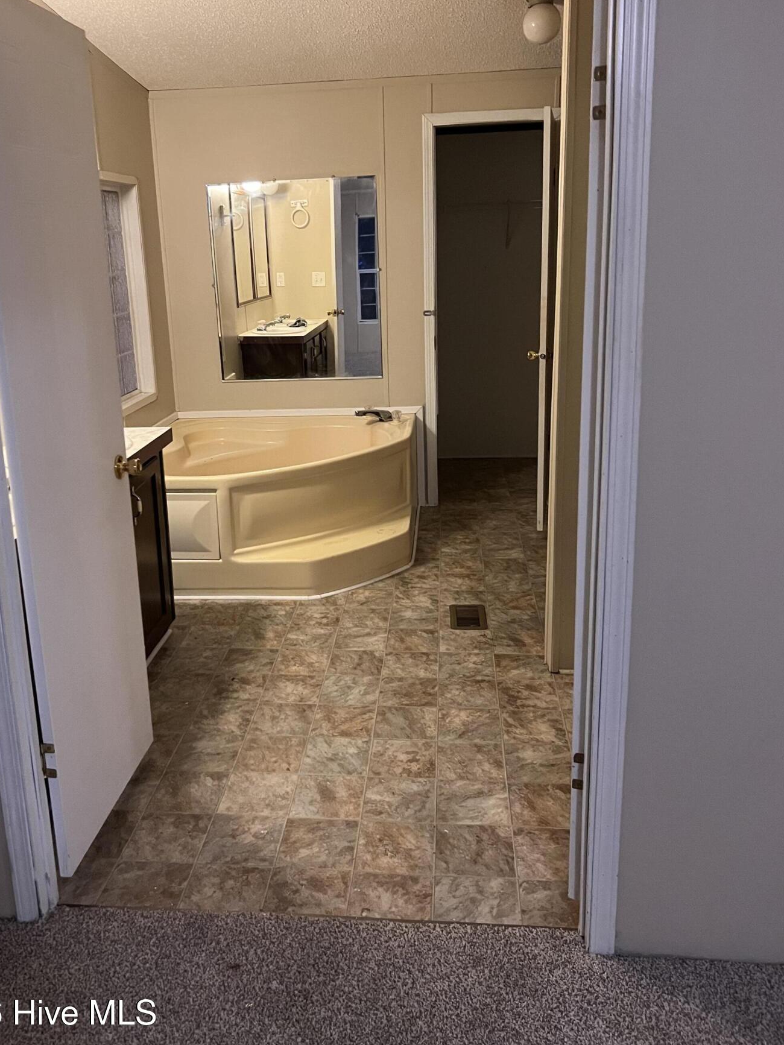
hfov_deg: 46.7
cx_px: 352
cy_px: 465
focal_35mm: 30
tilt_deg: -13.3
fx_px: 906
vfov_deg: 59.8
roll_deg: +2.3
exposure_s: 1/40
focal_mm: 5.7
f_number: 1.5
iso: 500
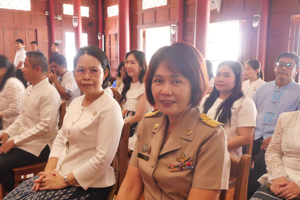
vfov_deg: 35.8
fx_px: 309
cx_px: 123
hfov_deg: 51.6
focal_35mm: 37
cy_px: 127
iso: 800
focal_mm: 14
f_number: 5
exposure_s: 1/20
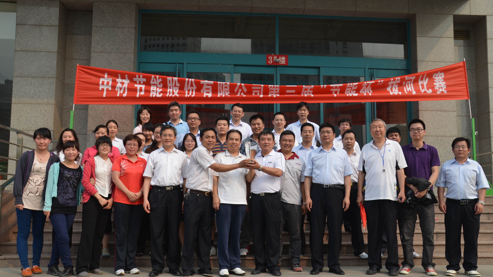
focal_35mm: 34
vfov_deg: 35.1
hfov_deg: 58.7
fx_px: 438
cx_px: 250
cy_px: 151
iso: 140
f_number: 8
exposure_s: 1/250
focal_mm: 21
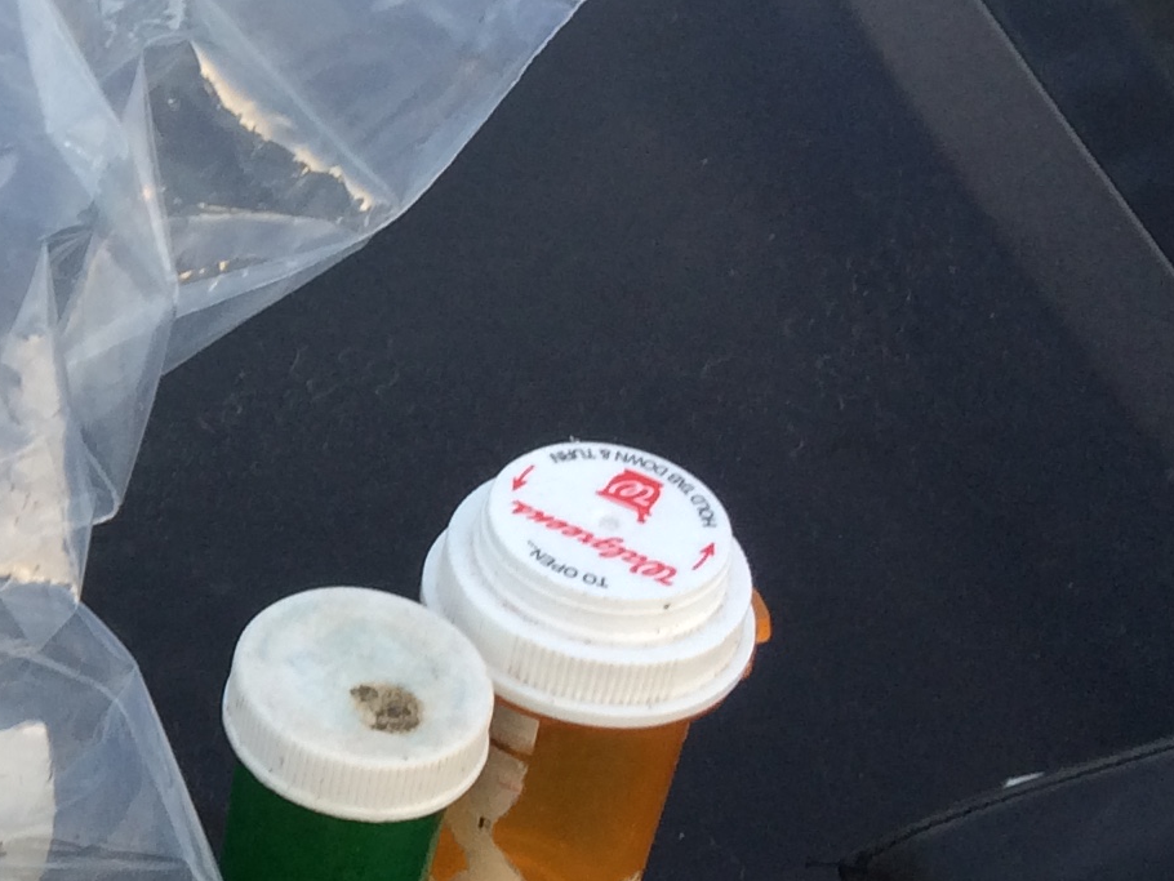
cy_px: 317
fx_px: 3528
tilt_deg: -44.6
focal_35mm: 104
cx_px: -863
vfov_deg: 14.2
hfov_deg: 16.3
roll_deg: -2.5
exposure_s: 1/127
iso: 32
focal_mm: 4.15
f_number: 2.2
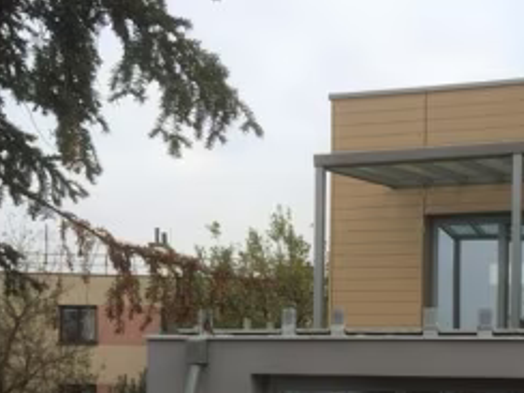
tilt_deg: -2.1
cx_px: 451
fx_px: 863
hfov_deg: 32.4
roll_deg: -1.0
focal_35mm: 57
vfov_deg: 24.6
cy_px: 382
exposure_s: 1/820
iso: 32
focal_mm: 4.15
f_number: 2.2
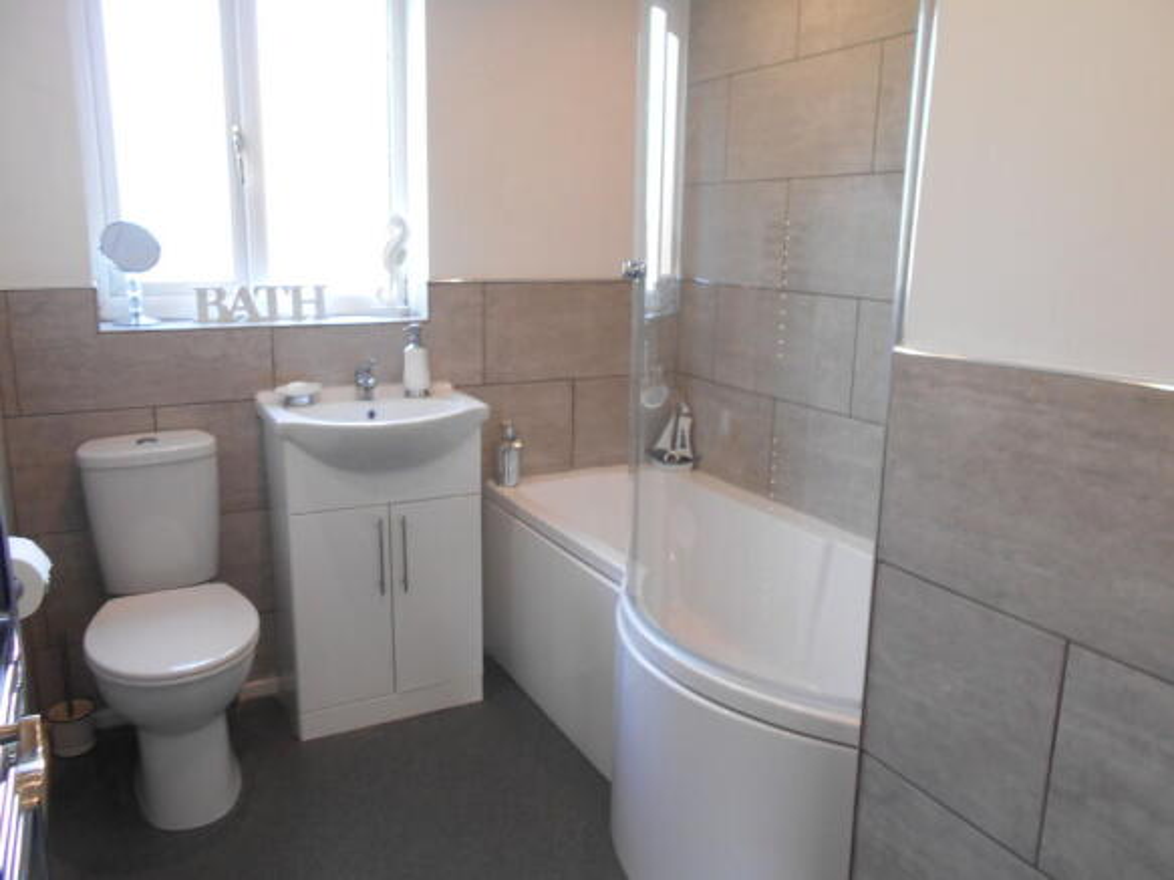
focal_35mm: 26
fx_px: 882
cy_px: 440
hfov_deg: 67.3
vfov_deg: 53.0
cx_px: 587
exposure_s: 1/30
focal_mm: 4.6
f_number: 3.2
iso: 160
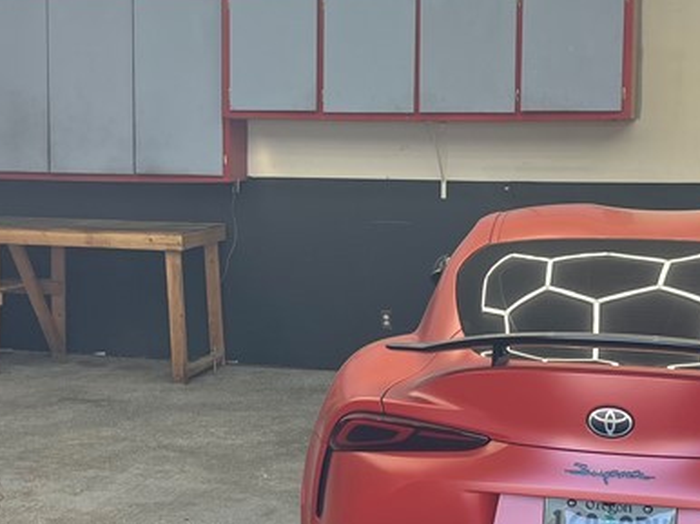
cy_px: 247
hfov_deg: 28.2
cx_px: 348
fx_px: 1394
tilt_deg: -4.6
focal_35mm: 69
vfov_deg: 21.3
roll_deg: -0.2
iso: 40
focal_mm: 5.1
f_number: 1.6
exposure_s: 1/285
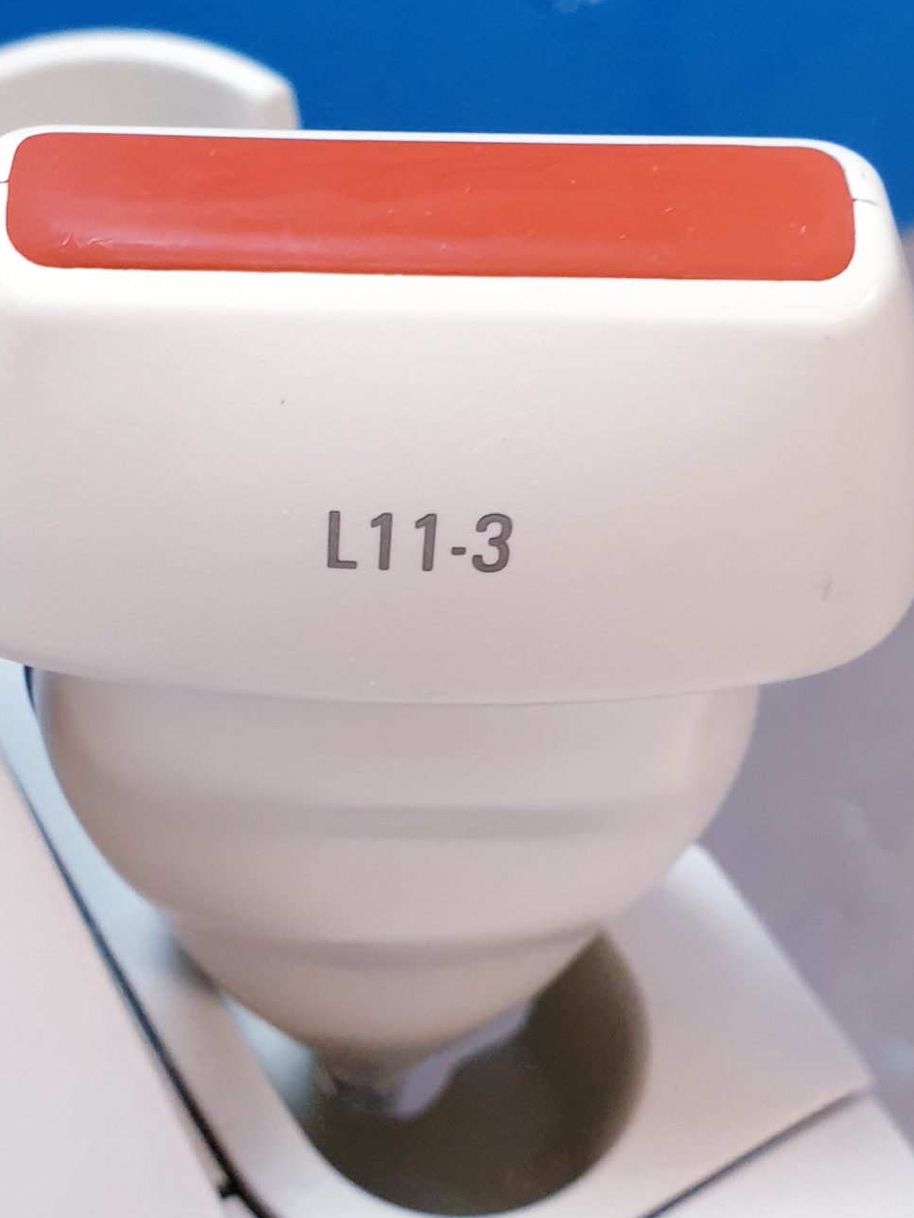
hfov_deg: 28.0
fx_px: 1831
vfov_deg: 36.8
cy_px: 598
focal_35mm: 52
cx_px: 364
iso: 200
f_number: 2.4
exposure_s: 1/50
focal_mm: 4.3
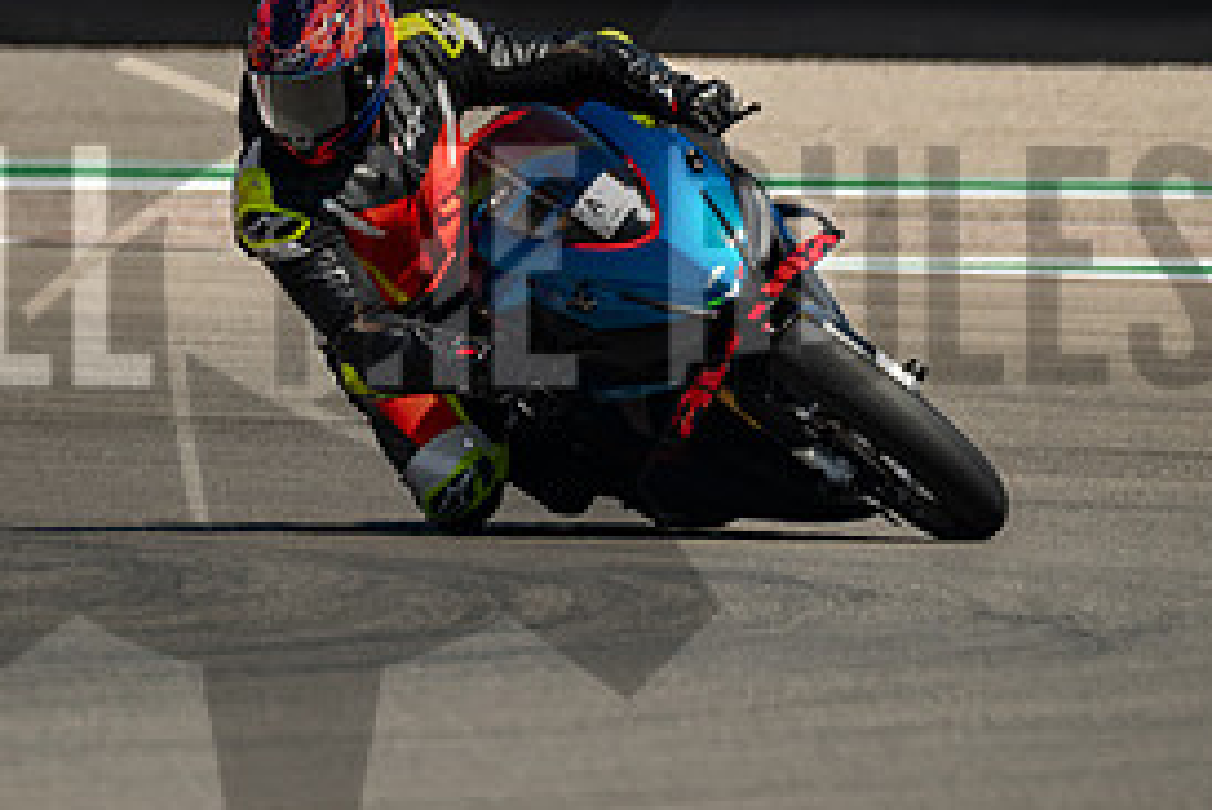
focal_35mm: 1269
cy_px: 272
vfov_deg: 1.1
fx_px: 42744
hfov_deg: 1.6
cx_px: 292
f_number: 5.6
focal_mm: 400
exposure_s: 1/1600
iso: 640
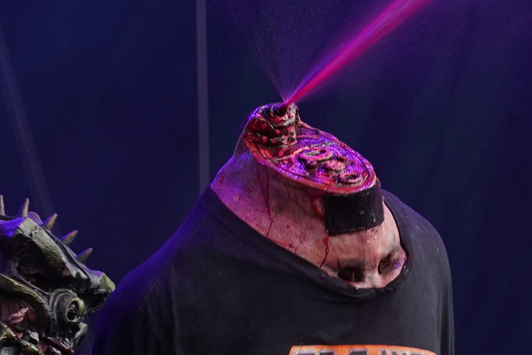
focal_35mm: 413
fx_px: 6103
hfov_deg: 5.0
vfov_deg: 3.3
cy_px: 292
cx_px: 187
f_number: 4
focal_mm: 105
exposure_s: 1/125
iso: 320
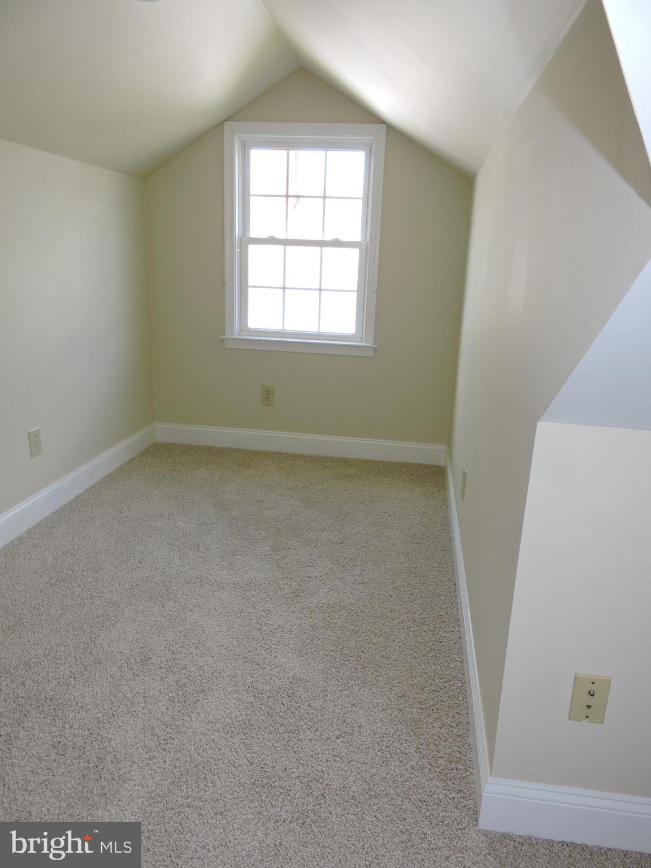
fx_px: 602
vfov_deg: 71.6
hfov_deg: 56.8
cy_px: 434
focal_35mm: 24
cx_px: 326
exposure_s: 1/40
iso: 100
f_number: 3.3
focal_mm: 4.3
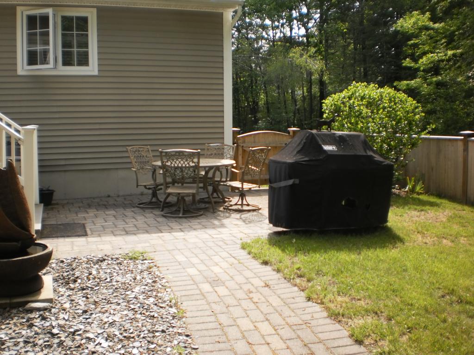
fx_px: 493
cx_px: 237
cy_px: 178
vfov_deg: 39.7
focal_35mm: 36
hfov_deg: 51.4
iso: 100
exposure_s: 1/250
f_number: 3.1
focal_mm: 6.3
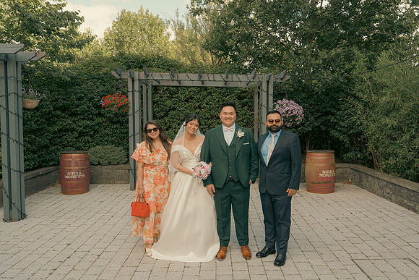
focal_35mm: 30
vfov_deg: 43.6
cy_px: 140
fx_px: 349
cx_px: 210
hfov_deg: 61.9
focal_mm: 30
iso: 200
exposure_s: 1/160
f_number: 5.6
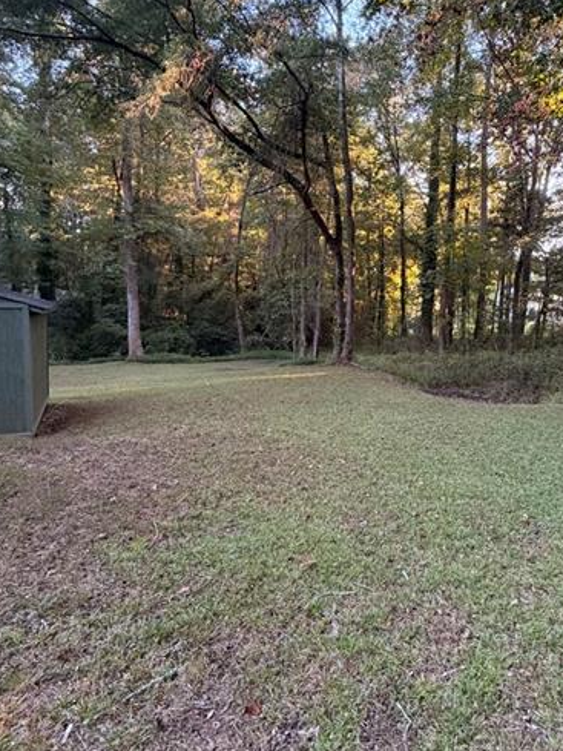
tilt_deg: -6.1
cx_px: 361
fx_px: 477
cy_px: 339
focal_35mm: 22
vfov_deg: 76.2
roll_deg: -2.5
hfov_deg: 60.1
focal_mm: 2.22
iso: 320
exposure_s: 1/67
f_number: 2.2
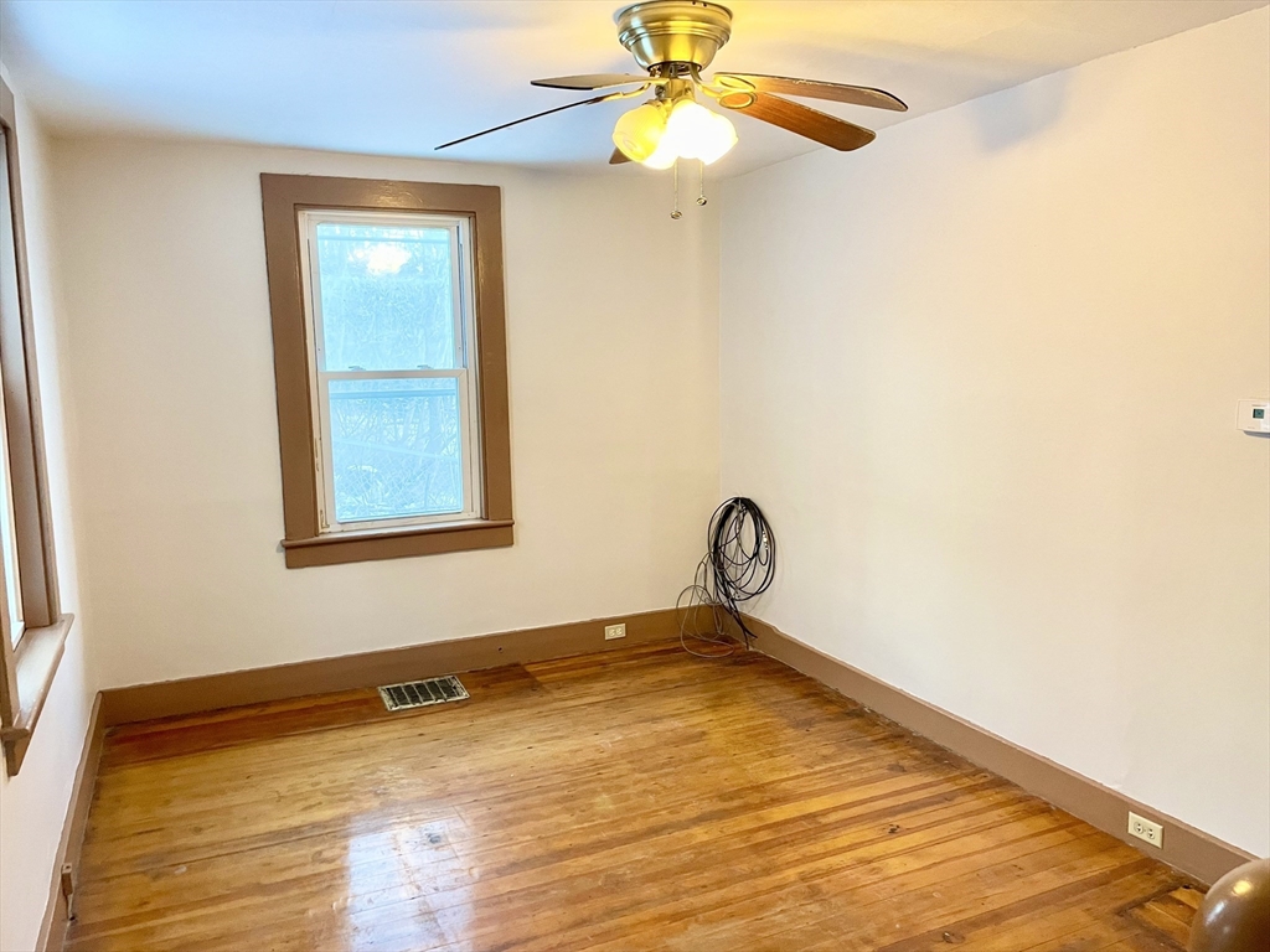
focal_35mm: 26
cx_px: 635
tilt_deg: -7.7
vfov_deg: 53.1
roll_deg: +2.0
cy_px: 476
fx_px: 954
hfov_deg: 67.3
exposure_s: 1/60
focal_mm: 4.2
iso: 400
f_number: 1.6
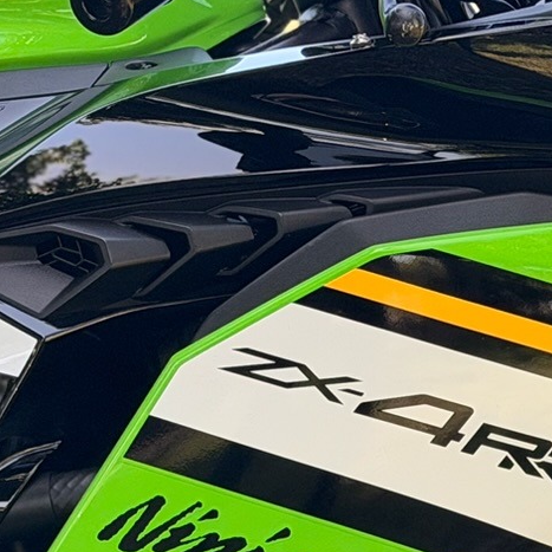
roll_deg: -0.4
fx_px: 3356
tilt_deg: -12.7
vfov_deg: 9.2
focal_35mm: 186
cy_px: 716
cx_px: 279
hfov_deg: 9.4
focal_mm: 6.76
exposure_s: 1/523
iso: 100
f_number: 1.78
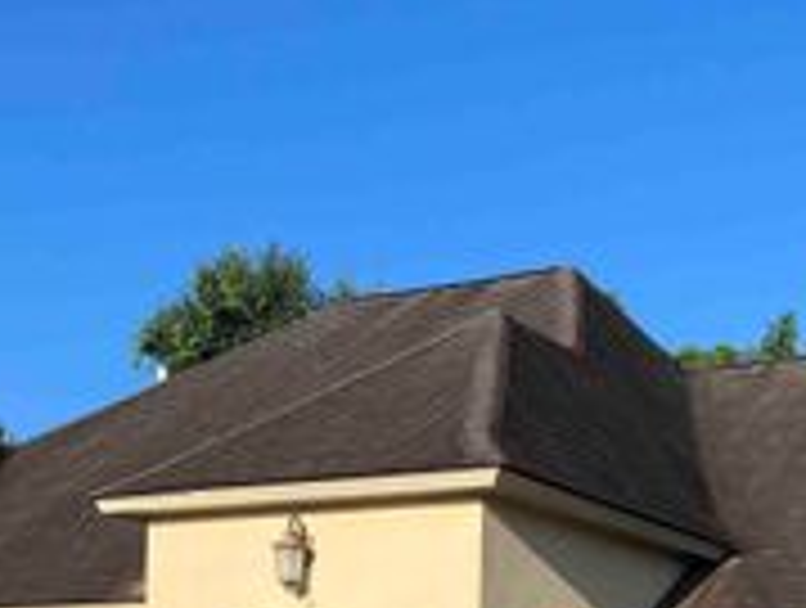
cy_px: 799
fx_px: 1820
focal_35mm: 78
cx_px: 473
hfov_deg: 24.9
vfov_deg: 17.7
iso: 32
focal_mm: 3.99
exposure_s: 1/1621
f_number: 1.8
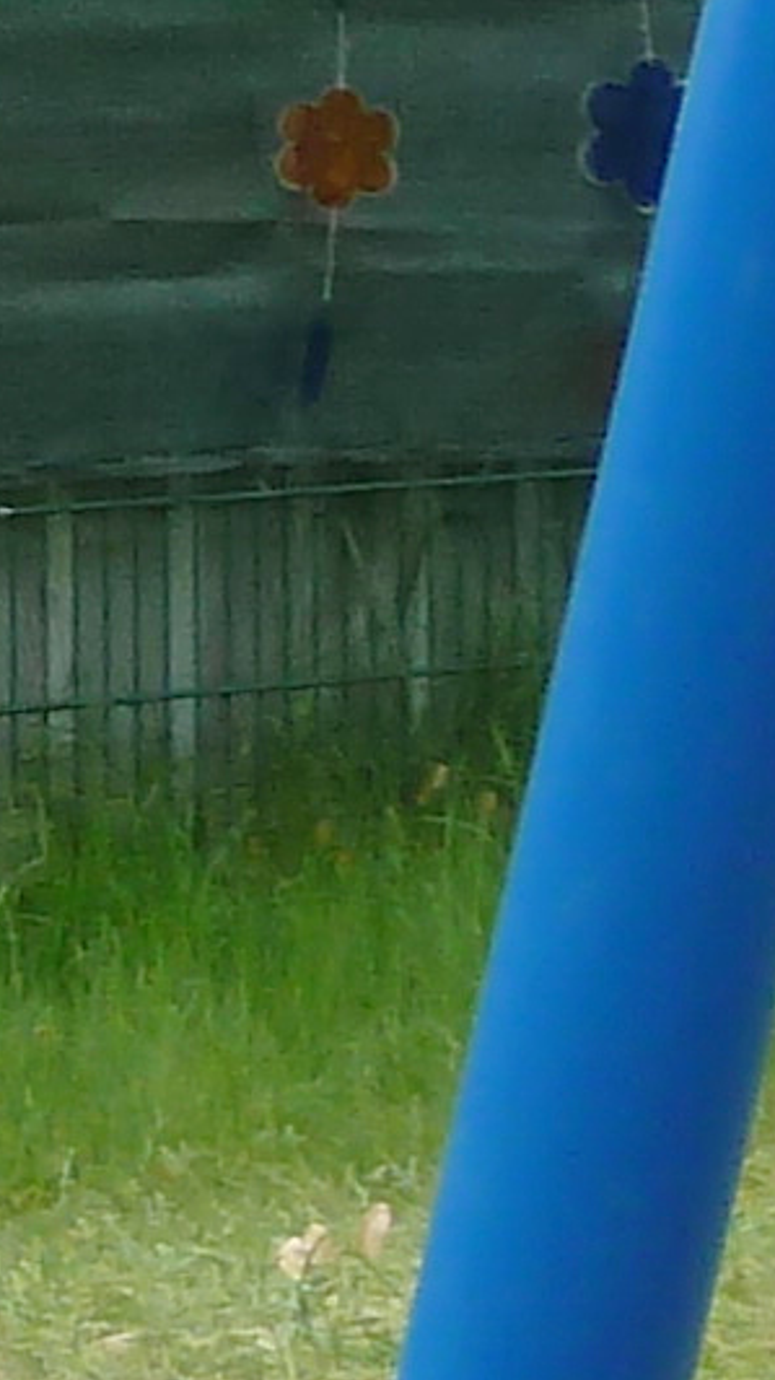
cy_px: 853
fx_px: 12575
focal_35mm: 344
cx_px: 3797
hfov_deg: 3.3
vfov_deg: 6.3
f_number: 3.7
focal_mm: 6.9
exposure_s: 1/100
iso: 80
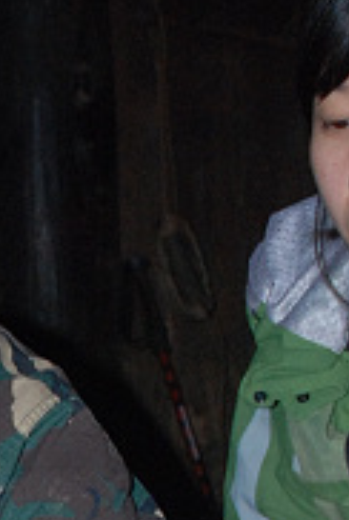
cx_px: -338
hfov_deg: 9.0
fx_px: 2100
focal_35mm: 145
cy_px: 700
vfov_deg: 13.5
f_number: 5.6
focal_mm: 22
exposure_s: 1/60
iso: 500
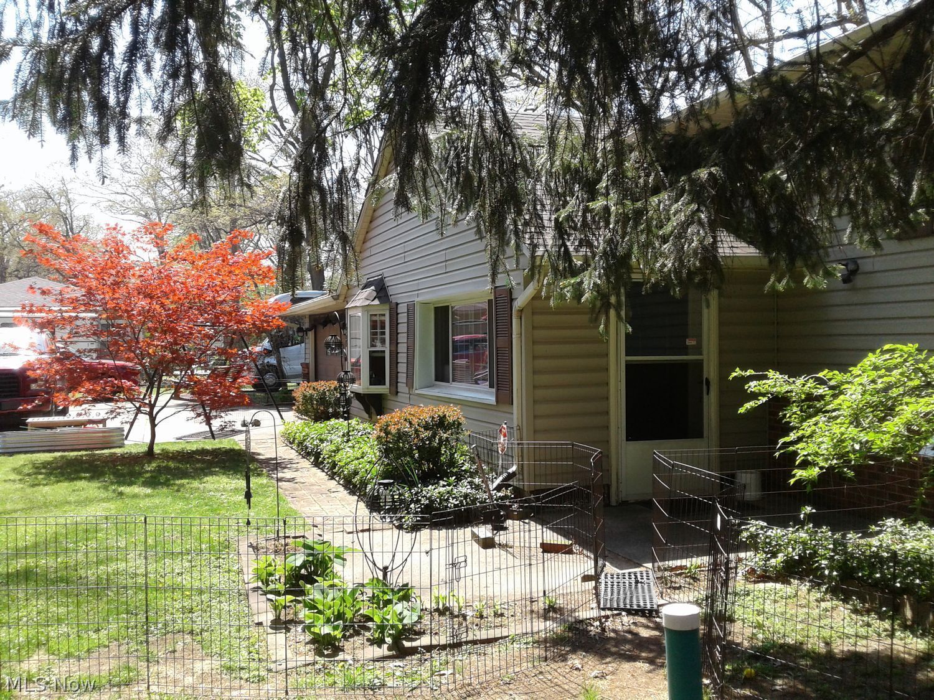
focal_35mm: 33
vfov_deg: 42.9
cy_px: 350
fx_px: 890
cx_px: 467
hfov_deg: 55.4
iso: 50
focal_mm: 3.3
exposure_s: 1/442
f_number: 2.2
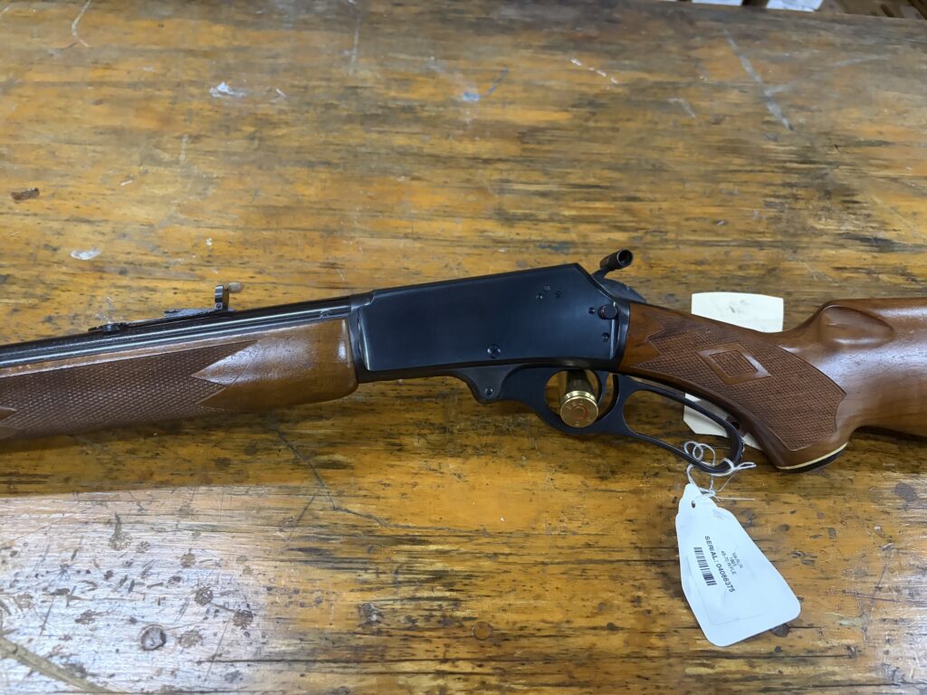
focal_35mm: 26
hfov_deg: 67.3
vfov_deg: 53.1
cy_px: 348
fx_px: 696
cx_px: 464
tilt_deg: -48.1
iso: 640
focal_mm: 5.96
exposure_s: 1/40
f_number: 1.6
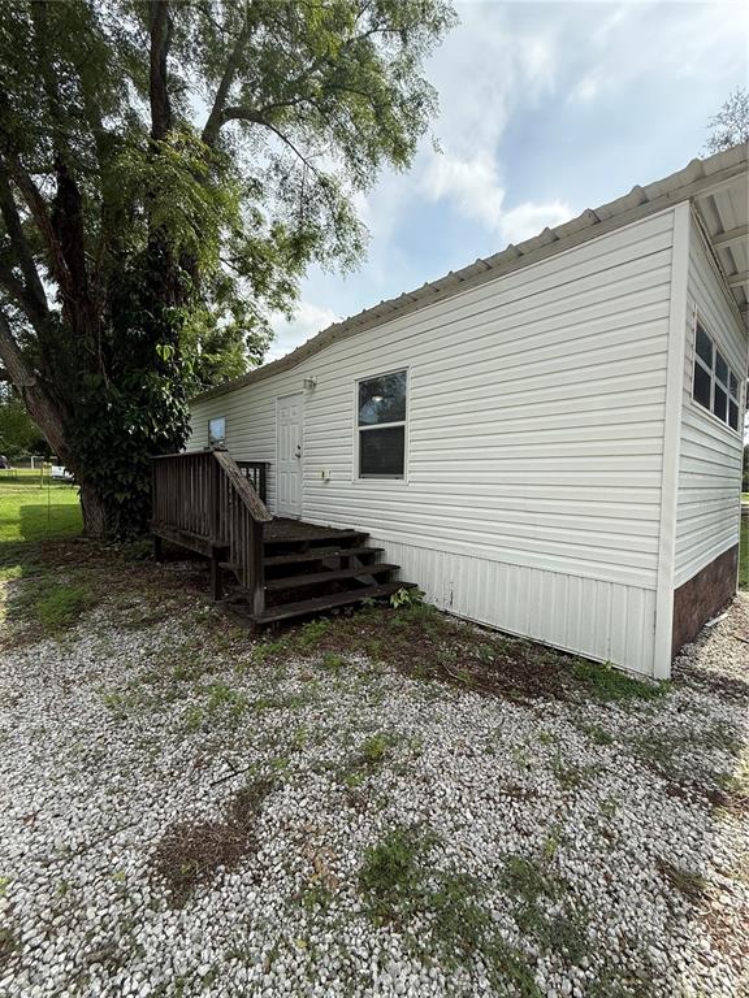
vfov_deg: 102.1
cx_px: 374
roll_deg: -1.3
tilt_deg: -2.4
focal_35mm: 14
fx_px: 404
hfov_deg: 85.7
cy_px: 499
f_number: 2.2
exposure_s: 1/1698
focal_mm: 2.22
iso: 64
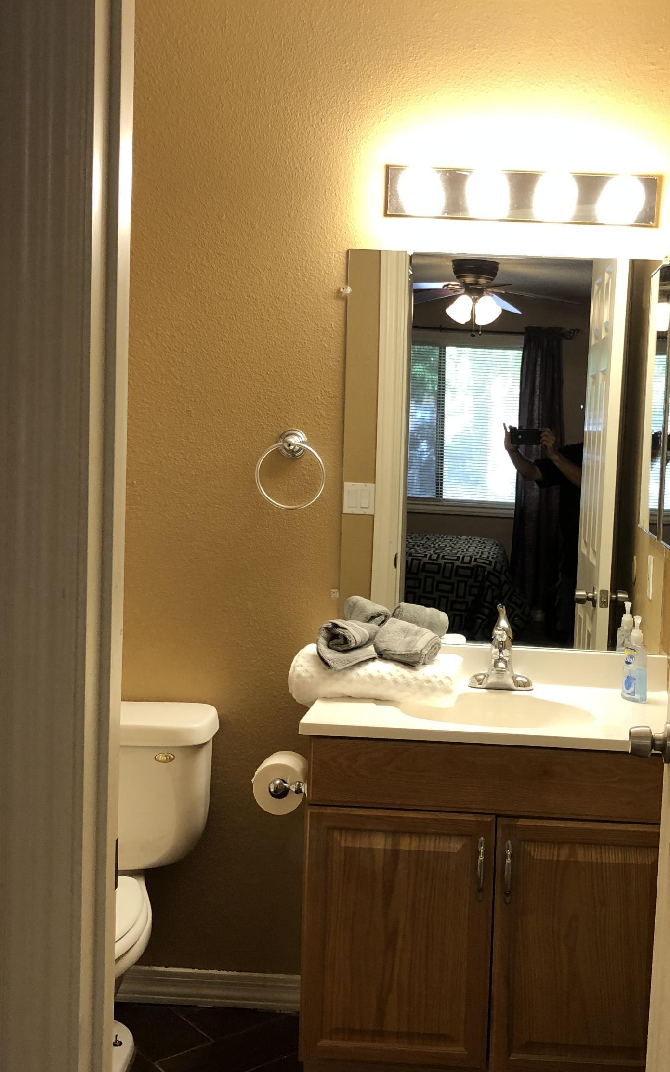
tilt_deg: -5.7
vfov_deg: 49.3
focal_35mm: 40
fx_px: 1169
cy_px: 537
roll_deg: -1.5
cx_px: 467
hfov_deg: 31.6
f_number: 1.8
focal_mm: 3.99
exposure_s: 1/17
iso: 40
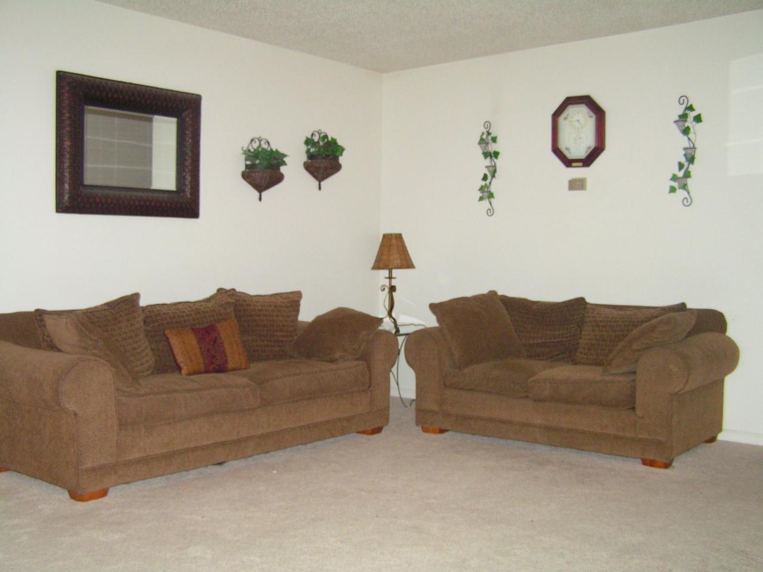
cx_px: 382
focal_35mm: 38
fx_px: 838
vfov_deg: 37.7
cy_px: 286
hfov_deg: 49.0
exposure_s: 1/40
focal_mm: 6.3
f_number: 2.8
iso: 200
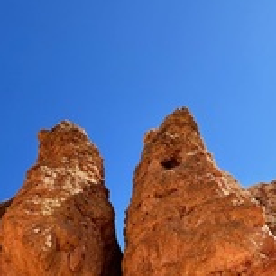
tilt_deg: +18.7
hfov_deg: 39.4
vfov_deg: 32.5
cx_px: 87
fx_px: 379
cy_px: 337
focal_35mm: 42
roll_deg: +0.4
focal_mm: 2.22
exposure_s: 1/924
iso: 50
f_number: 2.2
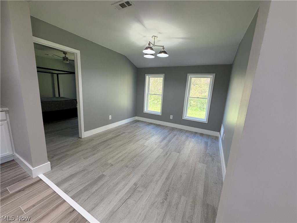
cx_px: 148
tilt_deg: -10.1
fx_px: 120
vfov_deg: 85.7
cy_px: 112
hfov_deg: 102.1
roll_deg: -3.3
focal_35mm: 14
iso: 320
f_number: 2.2
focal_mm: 2.22
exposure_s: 1/120
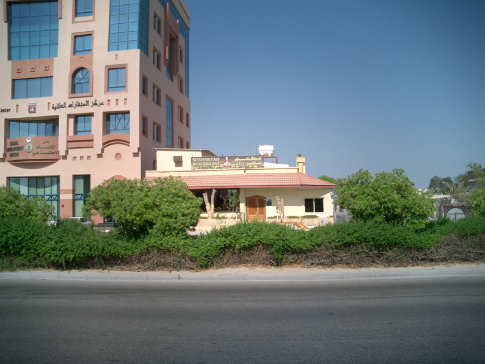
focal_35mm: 35
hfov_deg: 52.6
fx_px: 491
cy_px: 182
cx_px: 242
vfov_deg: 40.7
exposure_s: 1/1250
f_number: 4.2
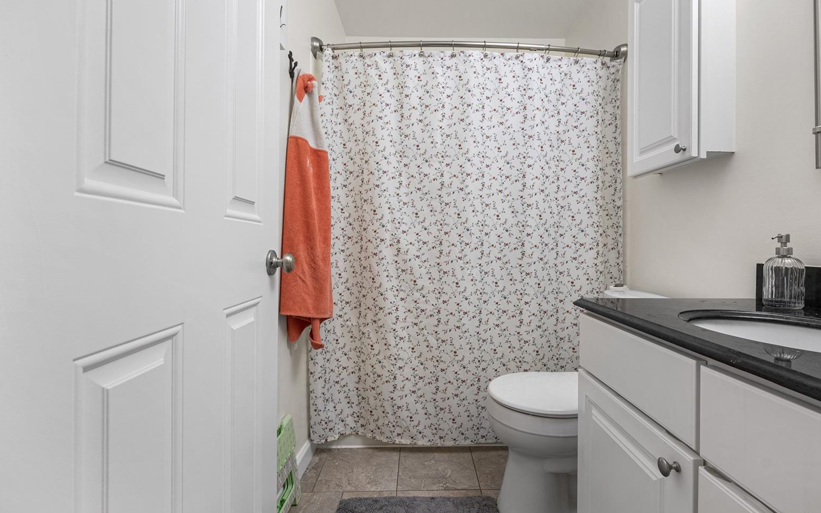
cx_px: 426
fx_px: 380
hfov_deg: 94.3
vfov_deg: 68.0
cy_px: 245
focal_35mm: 17
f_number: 8
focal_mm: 16
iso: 200
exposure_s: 1
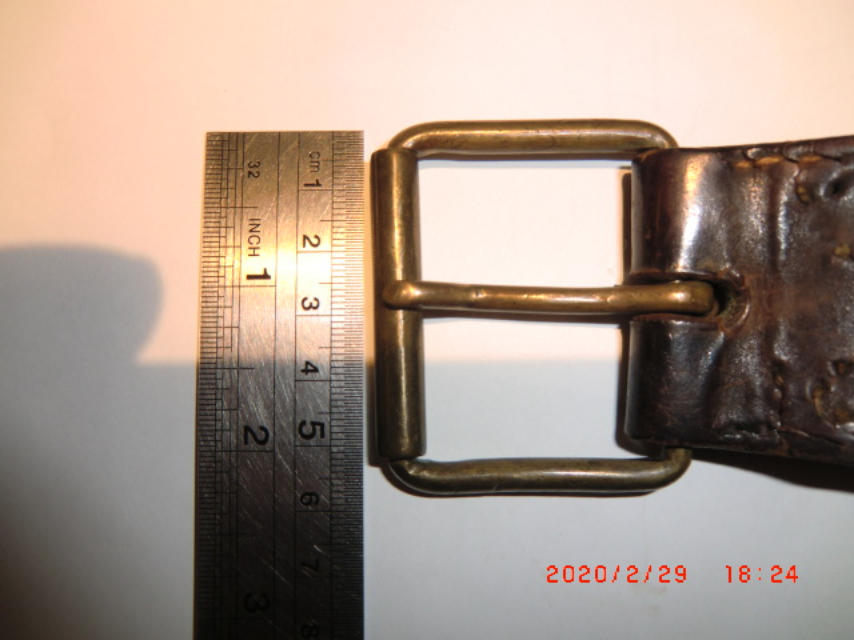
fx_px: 592
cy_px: 320
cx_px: 427
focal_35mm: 24
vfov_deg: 56.8
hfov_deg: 71.6
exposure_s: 1/60
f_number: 3.2
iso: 64
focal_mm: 4.3
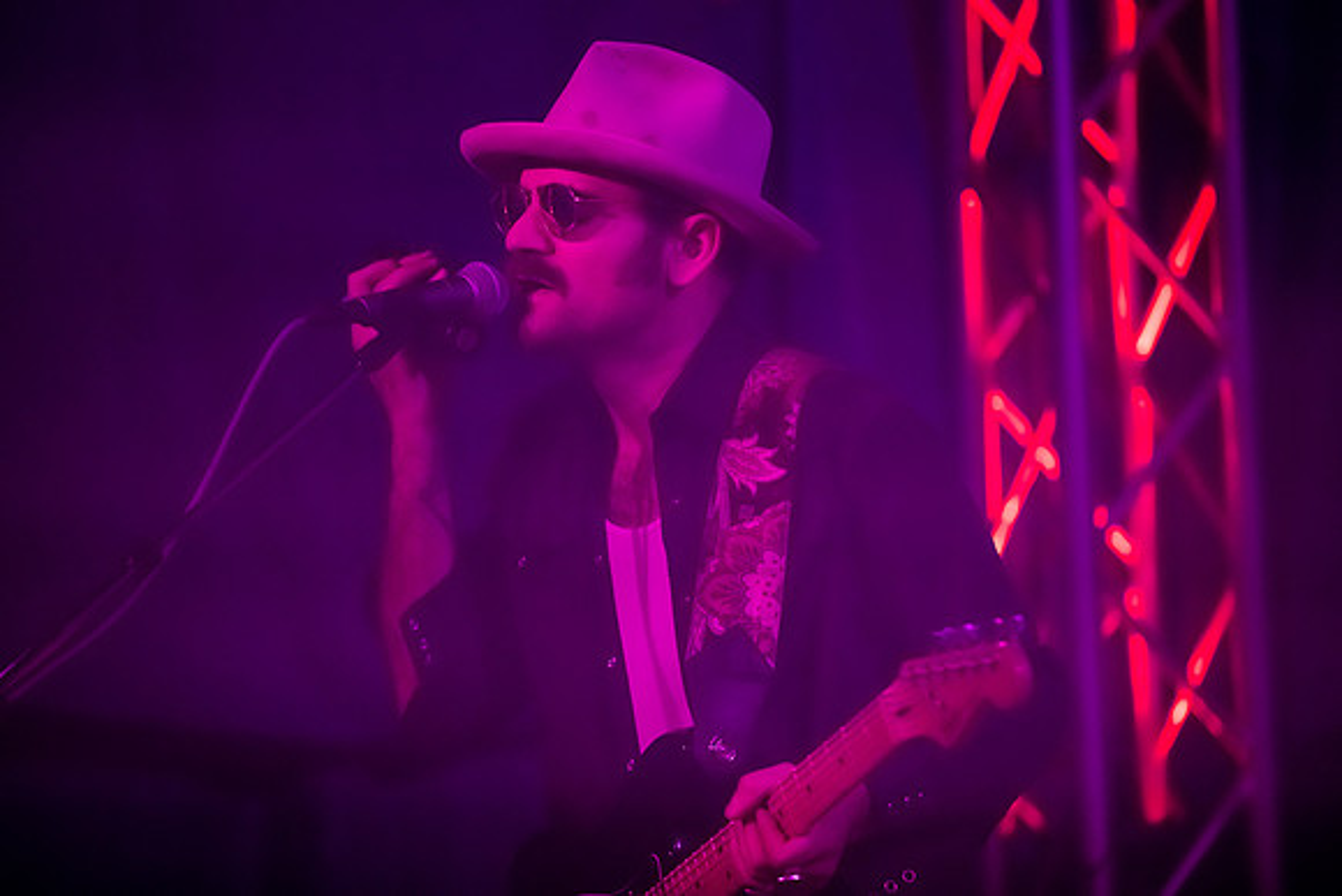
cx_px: 607
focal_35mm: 174
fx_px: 6502
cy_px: 378
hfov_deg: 11.8
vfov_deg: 7.9
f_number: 2.8
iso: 4000
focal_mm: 150
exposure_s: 1/250
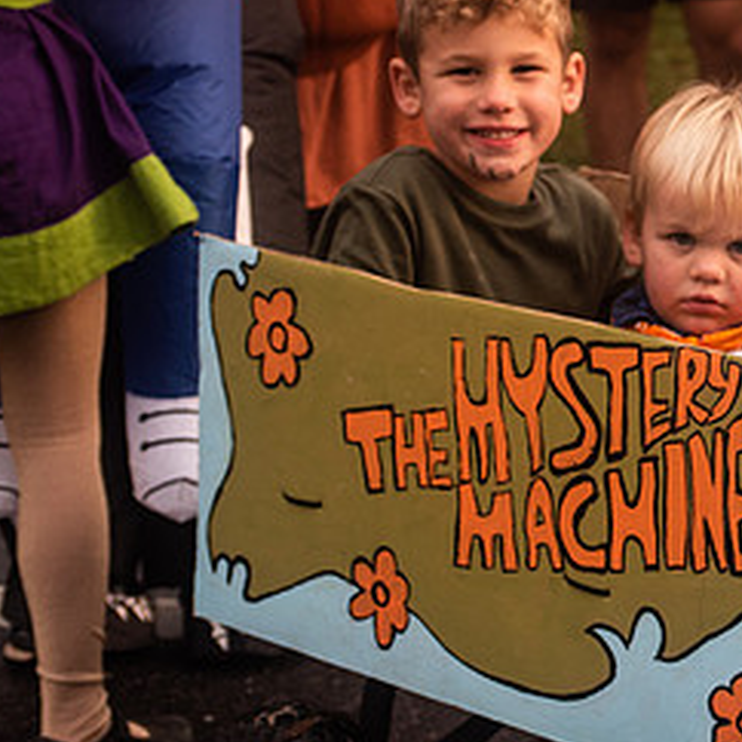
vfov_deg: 14.6
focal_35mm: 119
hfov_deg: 14.1
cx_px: 953
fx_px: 2886
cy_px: 235
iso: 500
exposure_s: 1/100
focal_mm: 52
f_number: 4.5
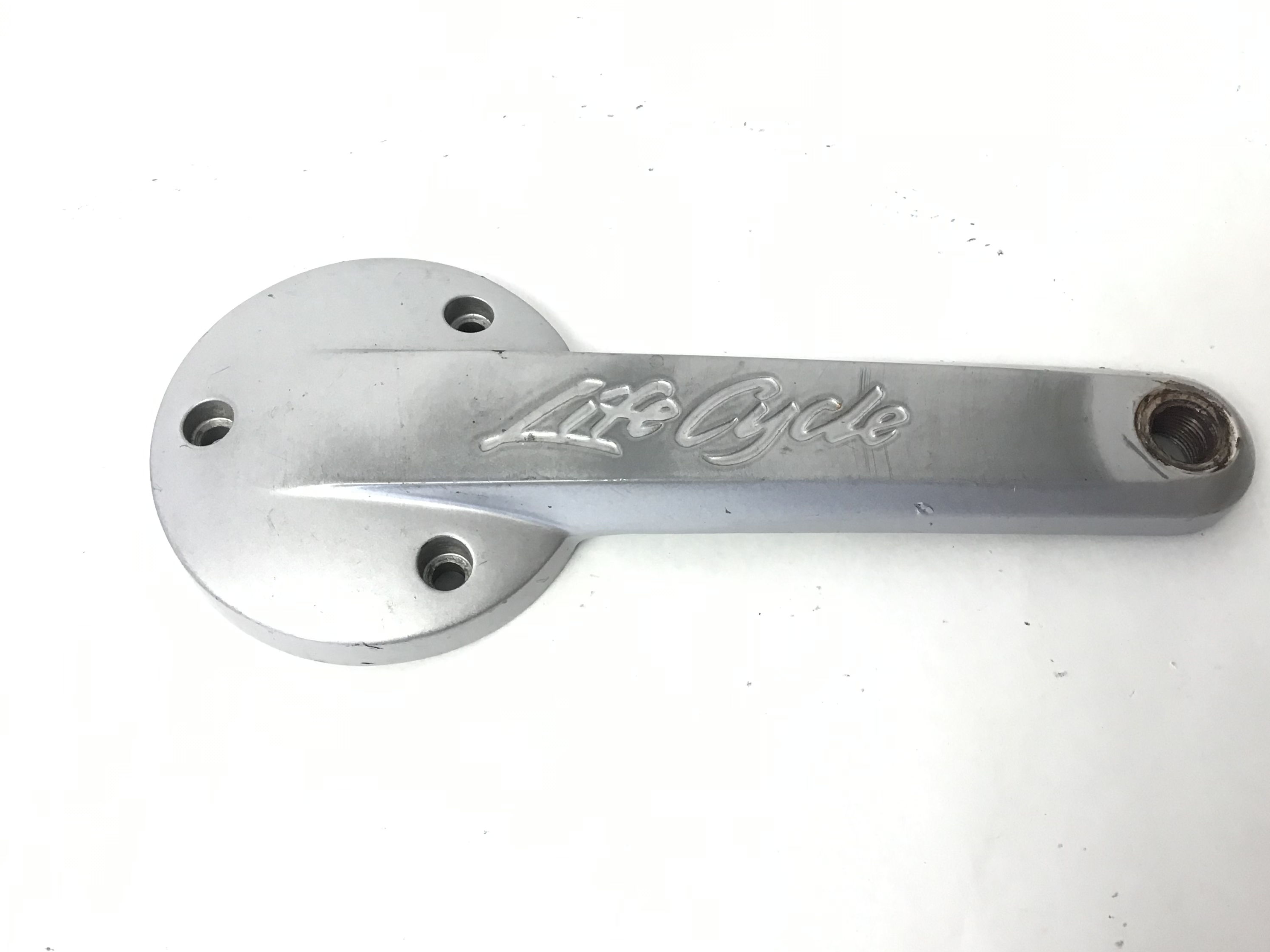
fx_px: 1247
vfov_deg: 41.8
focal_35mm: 34
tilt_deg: -63.5
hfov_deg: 53.9
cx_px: 665
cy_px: 438
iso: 32
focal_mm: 3.3
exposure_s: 1/30
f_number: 2.4
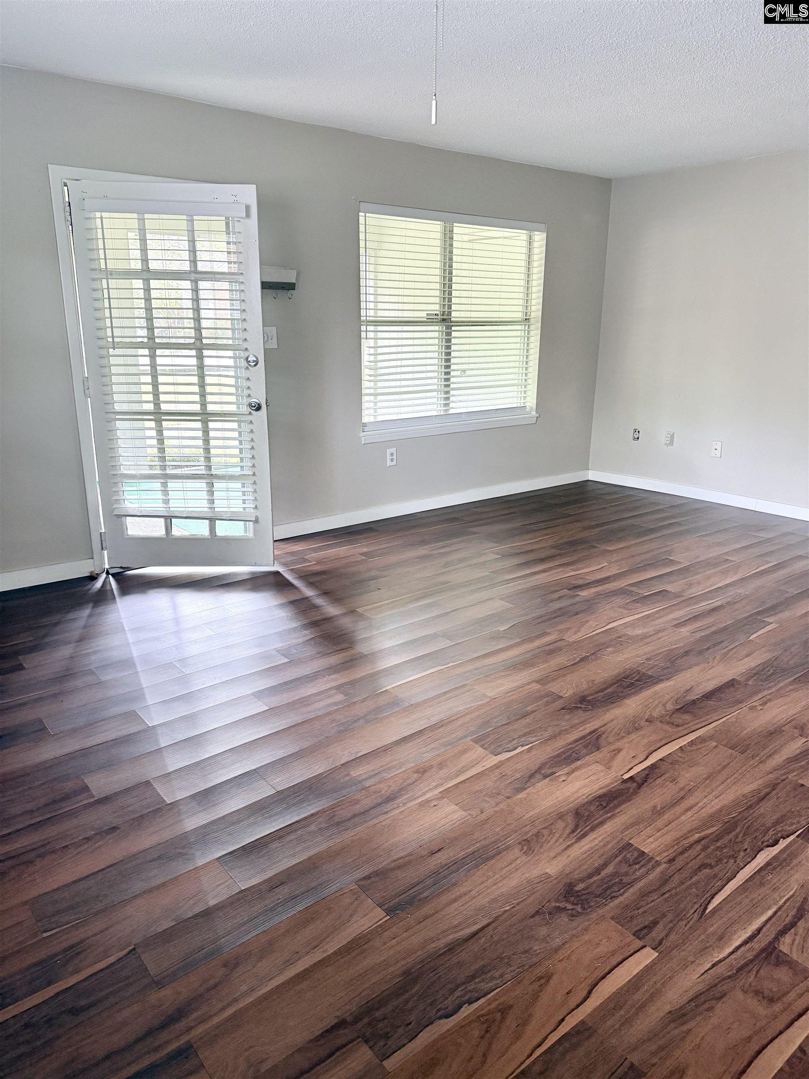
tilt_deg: -17.2
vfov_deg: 71.6
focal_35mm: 24
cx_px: 404
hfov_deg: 56.8
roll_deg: +0.1
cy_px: 540
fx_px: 748
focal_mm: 6.76
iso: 320
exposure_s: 1/60
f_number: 1.78
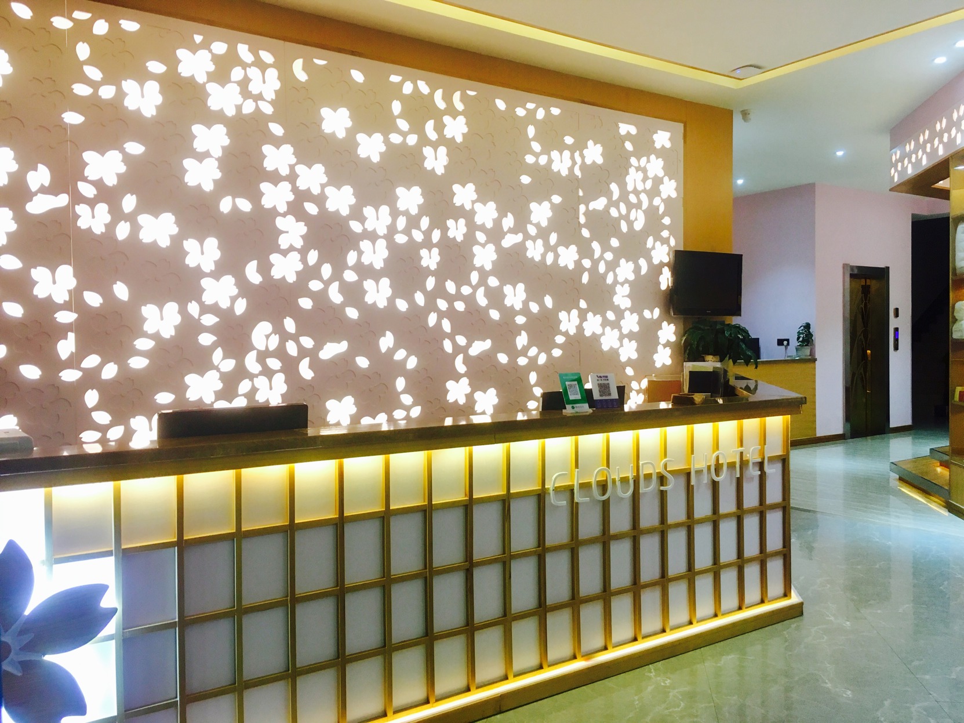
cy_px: 362
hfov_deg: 61.7
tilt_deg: +0.7
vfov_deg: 48.2
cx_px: 482
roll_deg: +0.3
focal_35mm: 29
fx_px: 808
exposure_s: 1/33
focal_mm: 4.15
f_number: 2.2
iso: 125
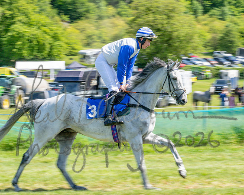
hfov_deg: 16.3
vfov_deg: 13.0
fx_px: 854
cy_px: 98
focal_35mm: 118
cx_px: 104
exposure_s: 1/160
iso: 200
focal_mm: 70
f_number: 18
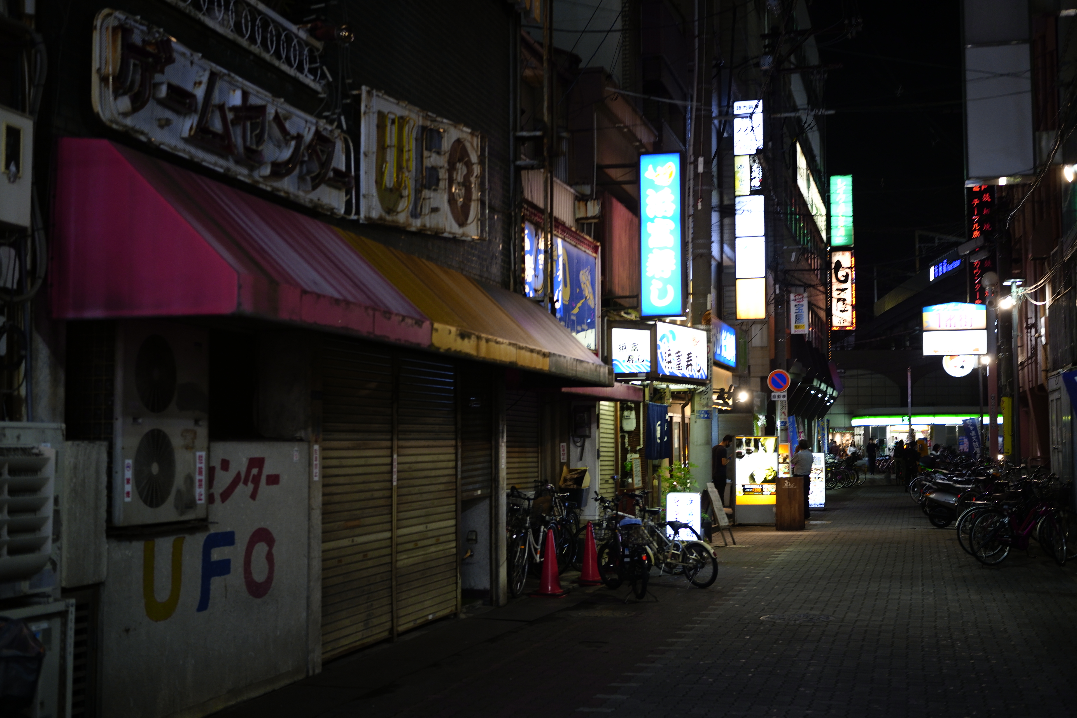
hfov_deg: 43.6
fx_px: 1346
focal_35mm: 45
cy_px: 359
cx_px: 538
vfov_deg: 29.9
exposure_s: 1/40
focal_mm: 45
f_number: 2.8
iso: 640
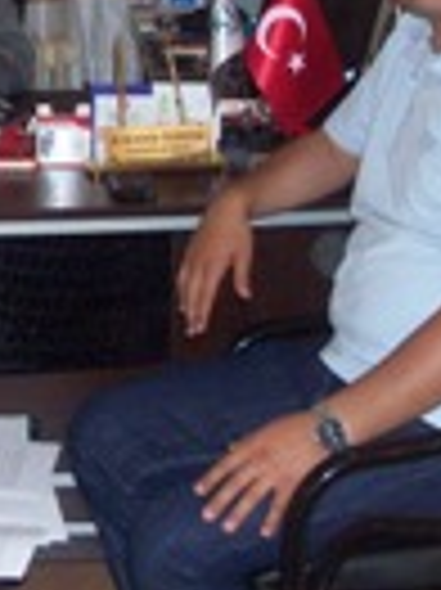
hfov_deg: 12.0
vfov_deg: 16.4
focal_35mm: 120
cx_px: -126
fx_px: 2042
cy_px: 234
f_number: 3
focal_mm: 6.3
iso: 200
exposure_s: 1/30
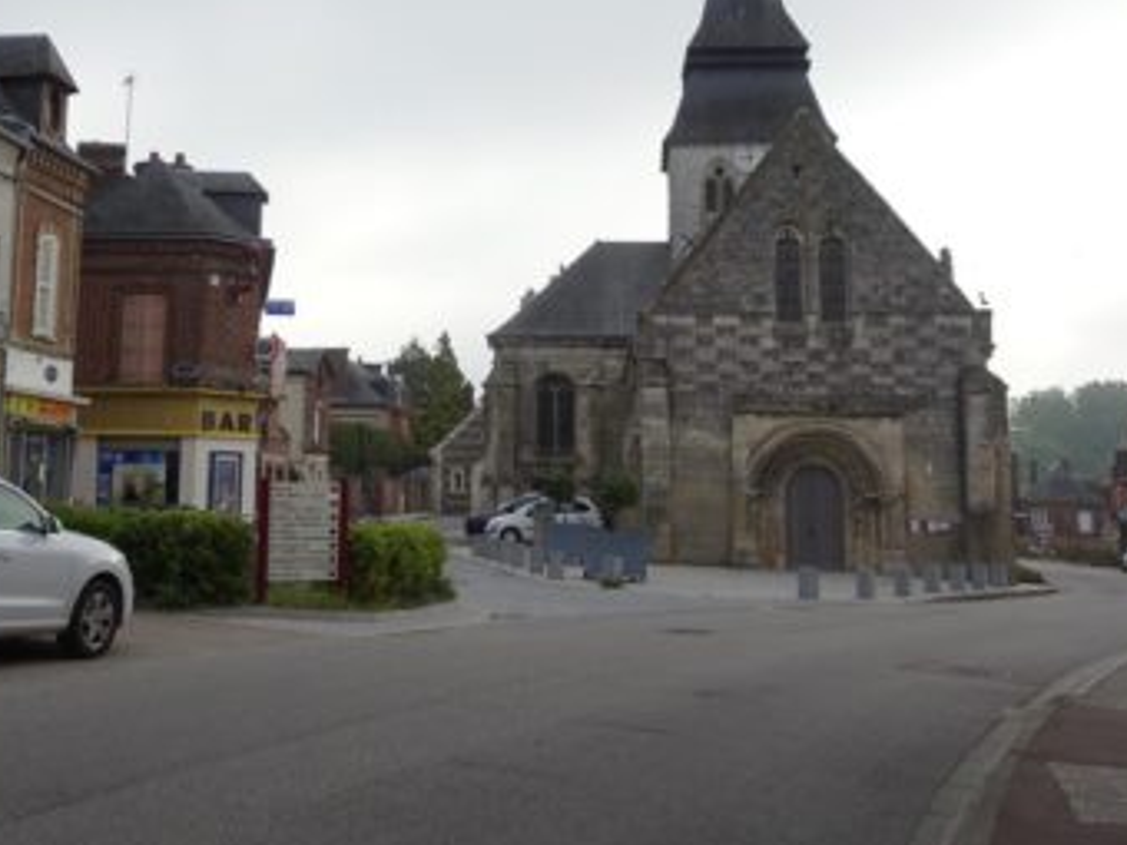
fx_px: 1530
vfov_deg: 30.6
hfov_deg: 40.1
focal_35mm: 47
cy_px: 270
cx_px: 408
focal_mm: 5.43
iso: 80
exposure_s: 1/500
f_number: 4
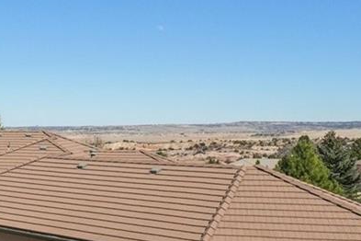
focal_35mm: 61
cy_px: 130
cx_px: 63
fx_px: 612
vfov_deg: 22.3
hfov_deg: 31.9
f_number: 8
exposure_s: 1/2000
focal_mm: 10
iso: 400
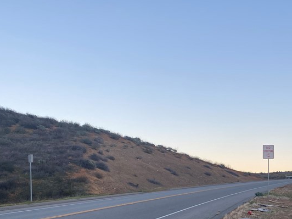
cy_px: 165
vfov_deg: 28.7
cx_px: 252
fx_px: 422
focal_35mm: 50
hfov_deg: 36.3
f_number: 1.8
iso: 32
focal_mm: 4.25
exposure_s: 1/454
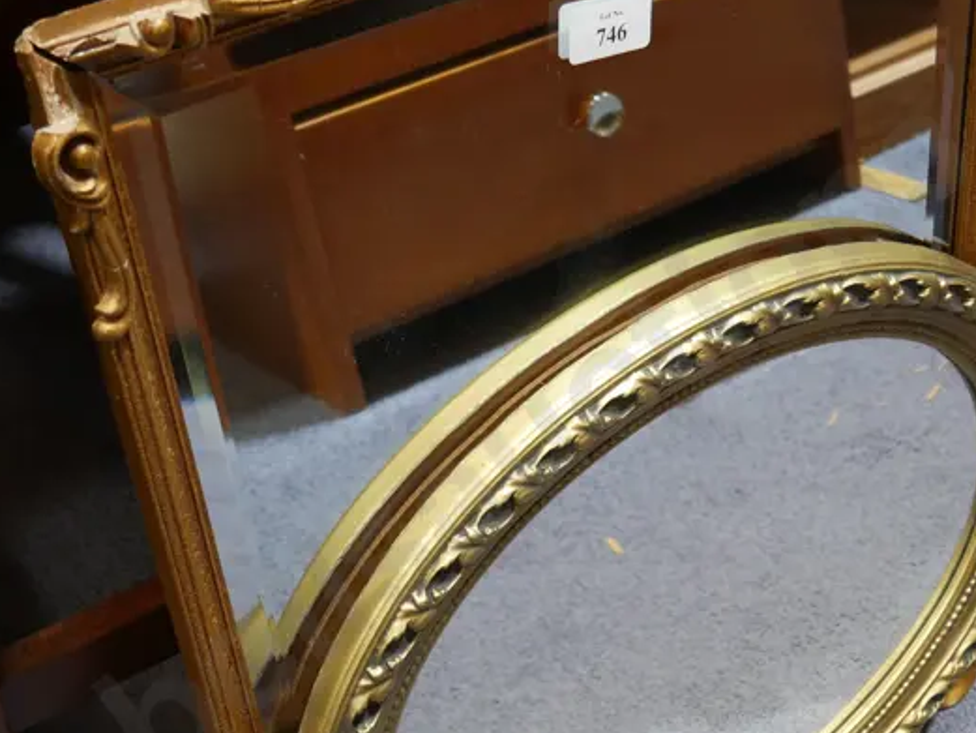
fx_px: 1664
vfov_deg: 24.8
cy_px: 440
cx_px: 549
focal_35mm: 59
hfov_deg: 32.7
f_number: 3.6
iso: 400
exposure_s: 1/60
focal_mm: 15
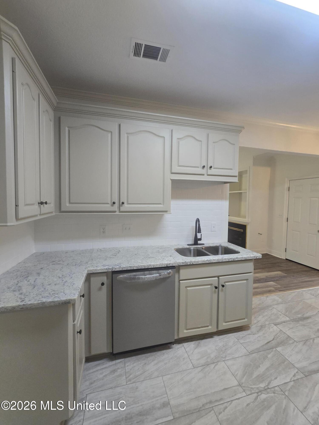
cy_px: 212
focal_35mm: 13
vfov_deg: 106.2
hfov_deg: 89.9
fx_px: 160
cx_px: 160
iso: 160
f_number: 2.2
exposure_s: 1/60
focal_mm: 2.2
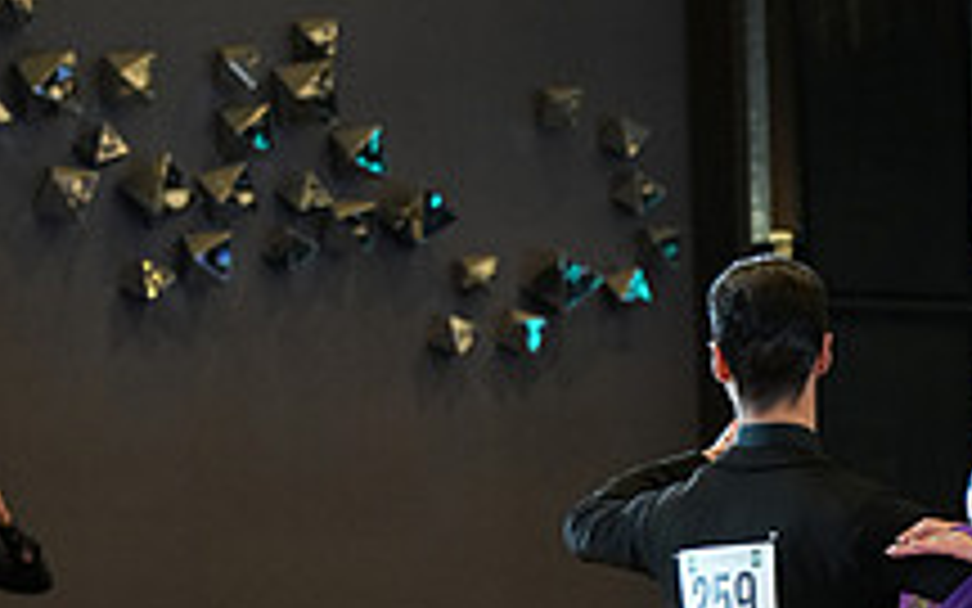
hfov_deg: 7.3
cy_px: 824
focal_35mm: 288
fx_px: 7629
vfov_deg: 4.5
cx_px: 866
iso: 2000
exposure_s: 1/250
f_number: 4
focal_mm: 105
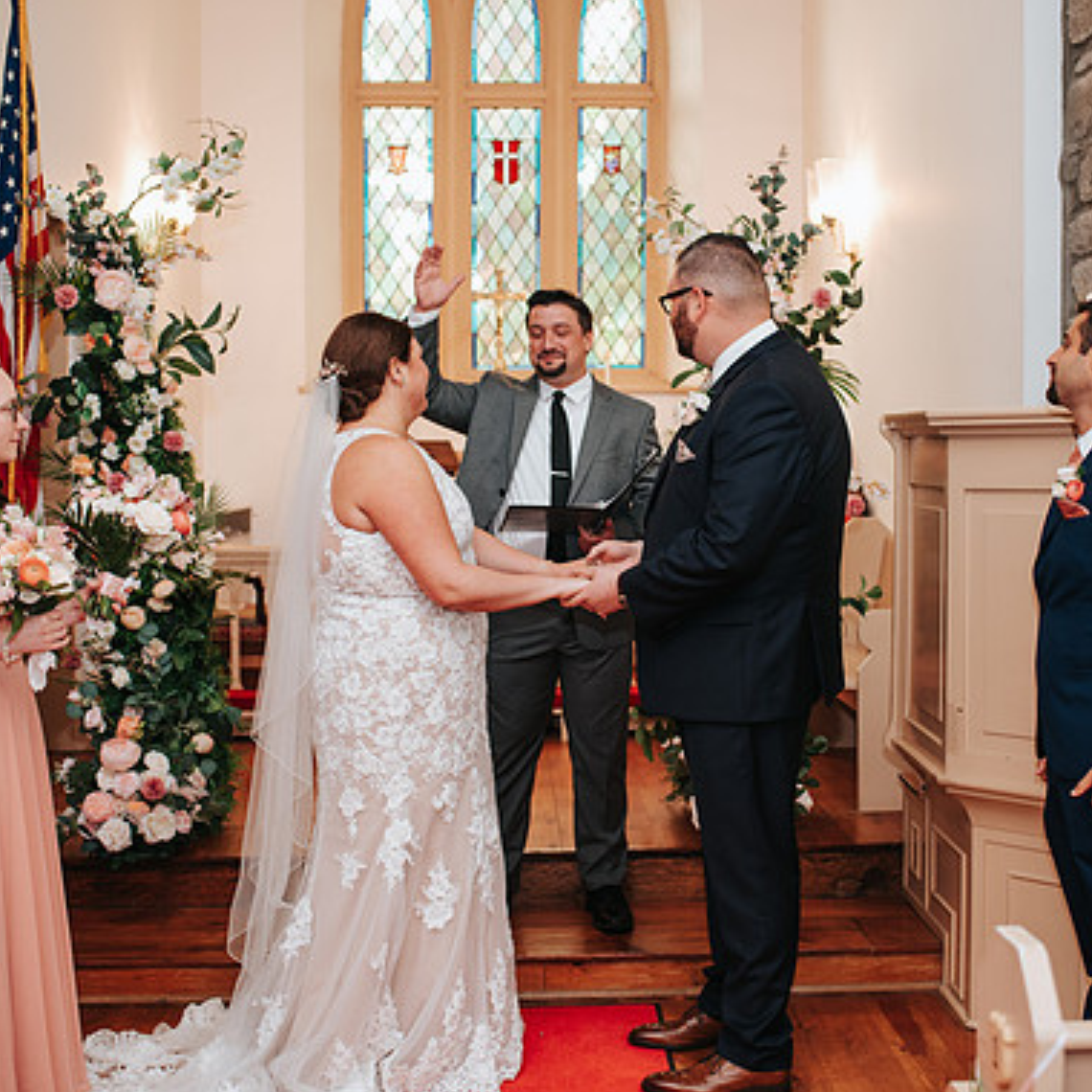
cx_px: 599
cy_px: 537
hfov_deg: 35.3
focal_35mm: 48
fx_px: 1713
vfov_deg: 35.4
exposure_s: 1/200
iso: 1000
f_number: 2.8
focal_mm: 35
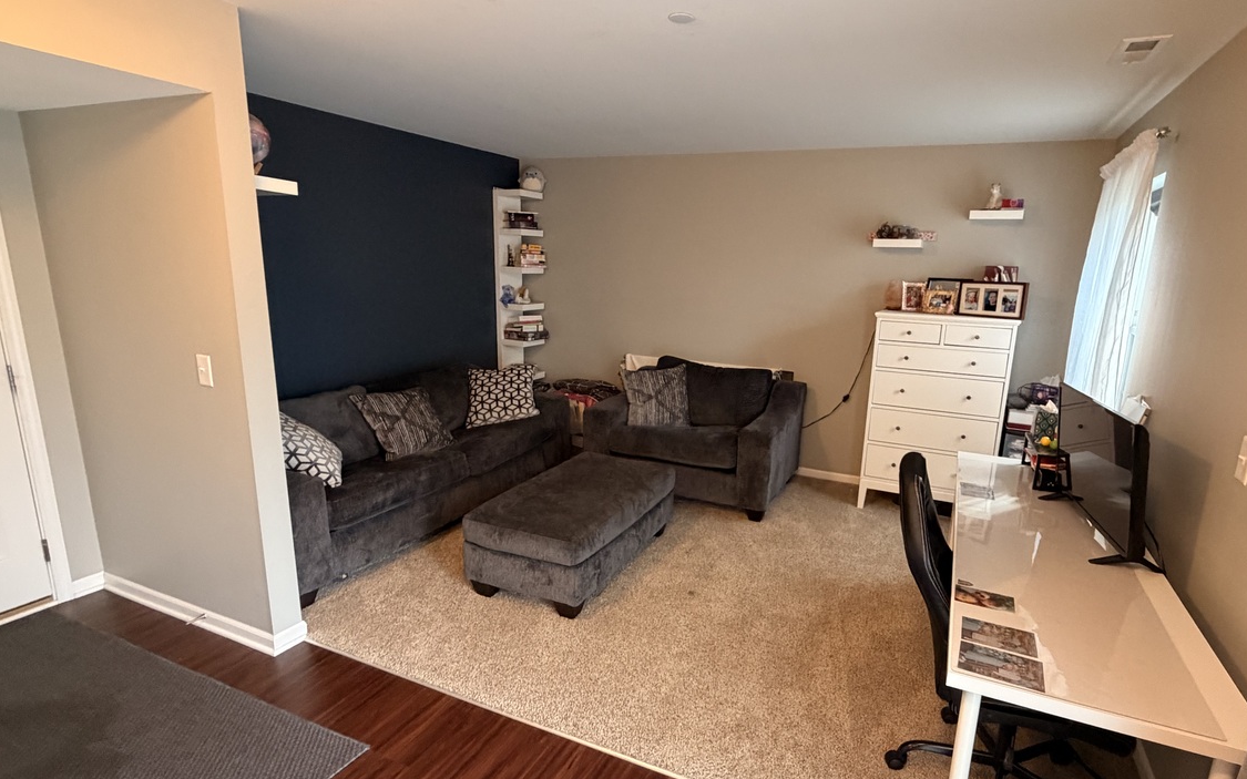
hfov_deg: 87.7
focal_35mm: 19
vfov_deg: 62.2
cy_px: 403
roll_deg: -2.7
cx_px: 685
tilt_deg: -12.7
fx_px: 646
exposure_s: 1/60
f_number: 2.2
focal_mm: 2.22
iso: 500
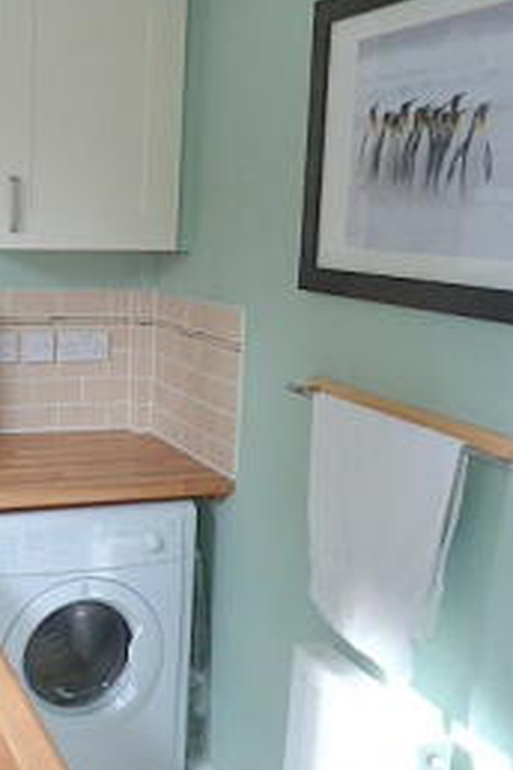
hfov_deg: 29.3
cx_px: 57
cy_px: 384
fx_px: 940
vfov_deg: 44.5
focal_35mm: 44
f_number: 3.3
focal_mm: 4.1
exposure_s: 1/30
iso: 100
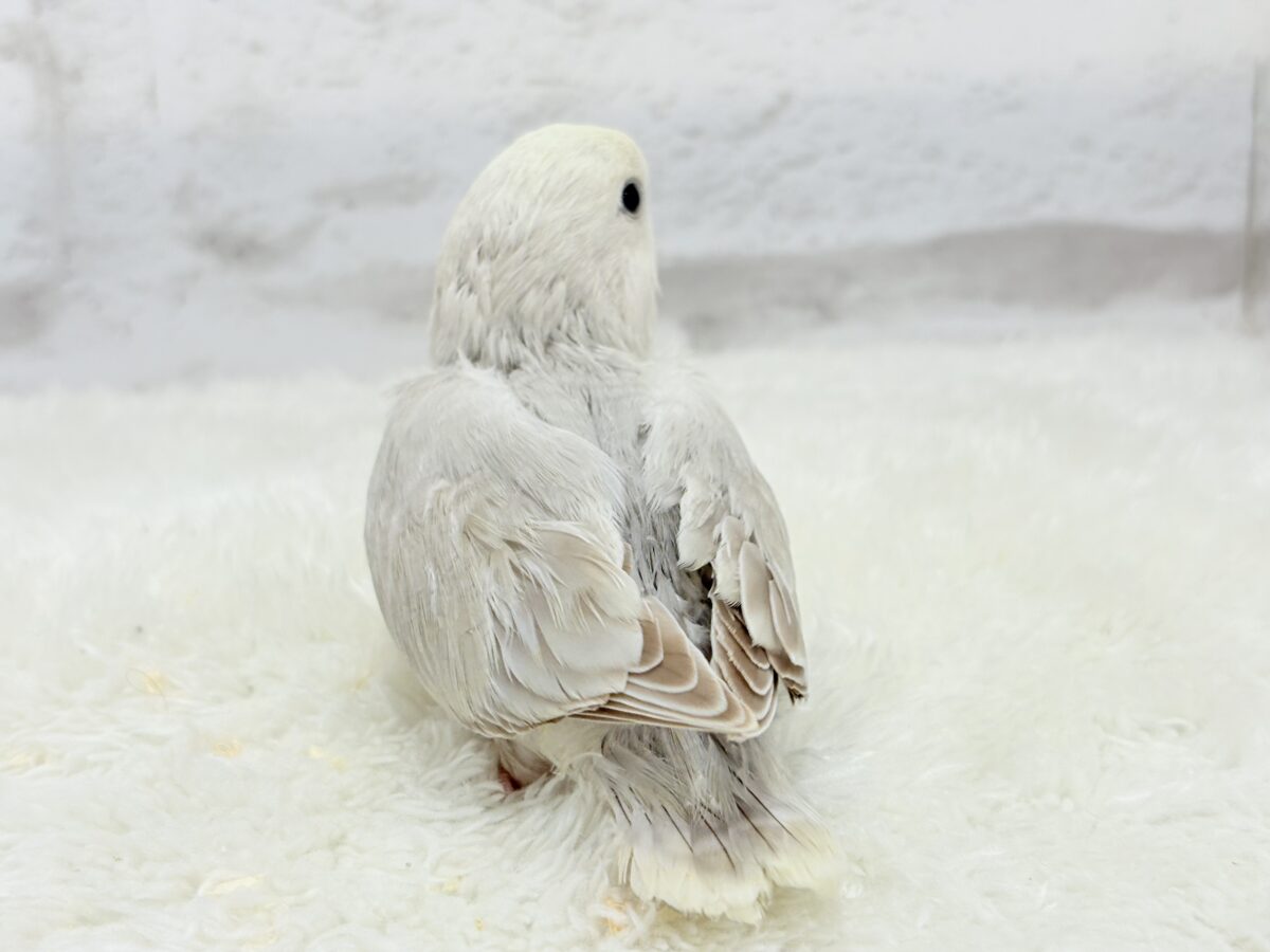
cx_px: 635
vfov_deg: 28.0
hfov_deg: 36.8
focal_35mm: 52
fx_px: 1908
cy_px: 476
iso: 64
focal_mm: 5.96
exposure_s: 1/100
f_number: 1.6
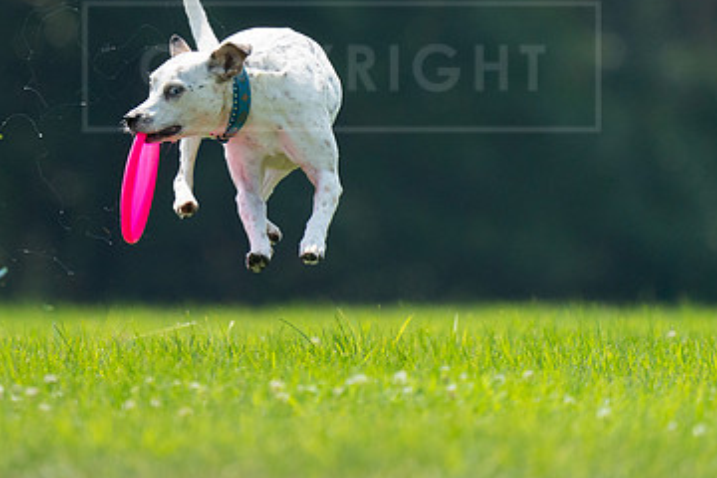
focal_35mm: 968
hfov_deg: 2.1
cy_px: 101
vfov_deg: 1.4
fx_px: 19278
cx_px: 273
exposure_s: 1/4000
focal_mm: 600
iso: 2000
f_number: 6.3
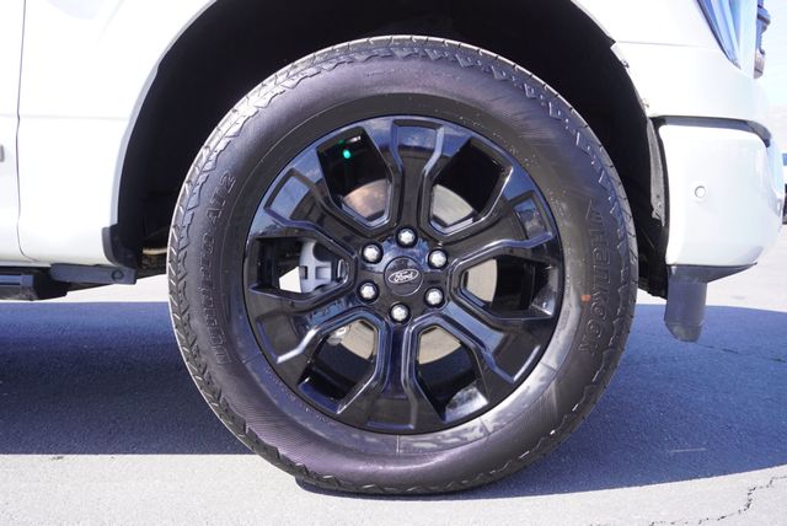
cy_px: 263
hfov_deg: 59.4
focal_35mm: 32
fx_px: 689
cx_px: 394
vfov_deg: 41.8
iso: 100
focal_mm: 21
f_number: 5.6
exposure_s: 1/80
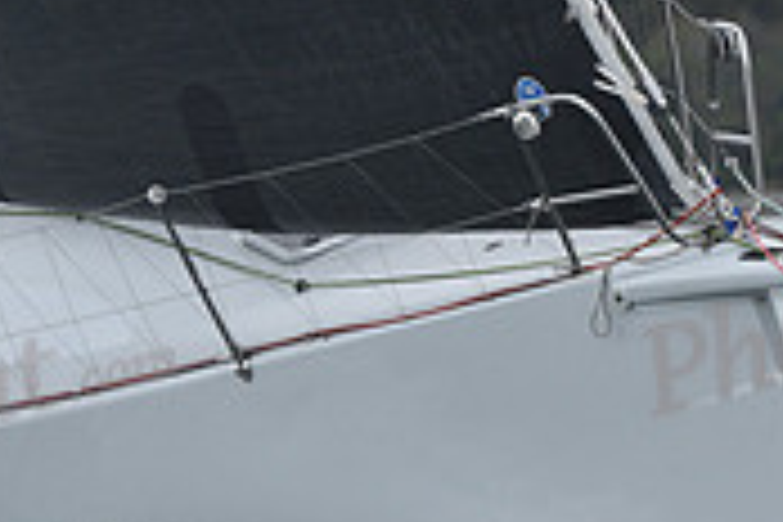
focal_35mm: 666
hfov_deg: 3.1
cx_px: 414
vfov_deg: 2.1
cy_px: 128
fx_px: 14484
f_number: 5.6
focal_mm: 200
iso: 400
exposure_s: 1/1000
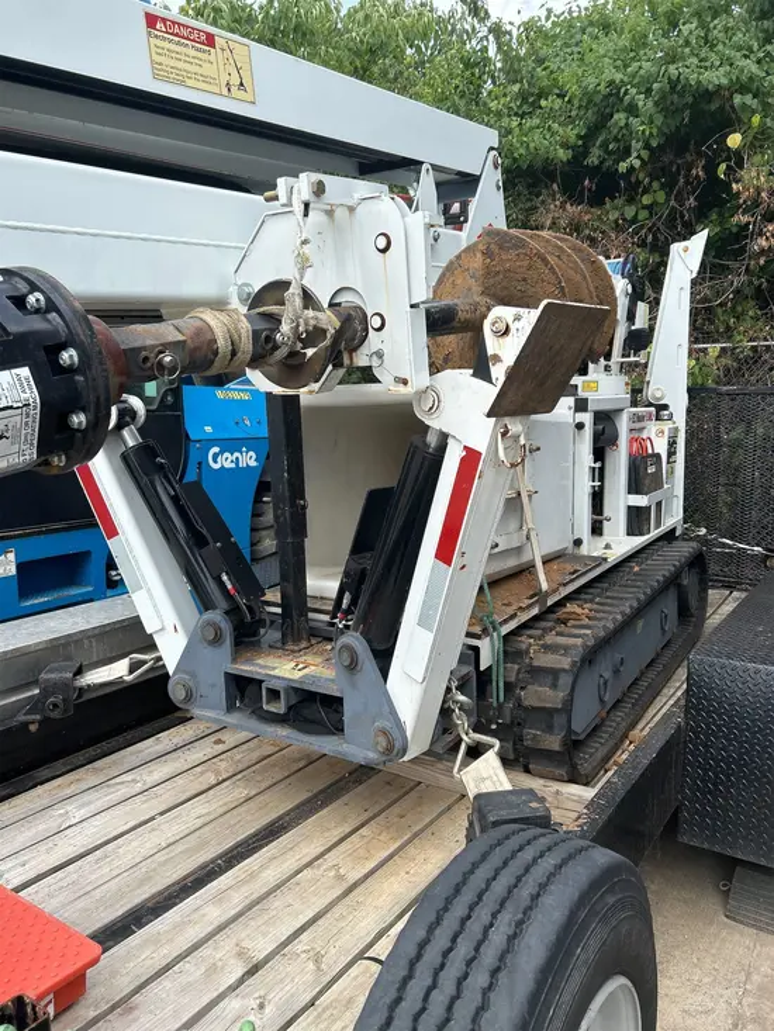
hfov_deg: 53.1
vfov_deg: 67.3
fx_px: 775
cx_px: 387
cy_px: 516
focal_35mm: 26
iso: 50
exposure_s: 1/1280
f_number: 1.5
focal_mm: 5.7
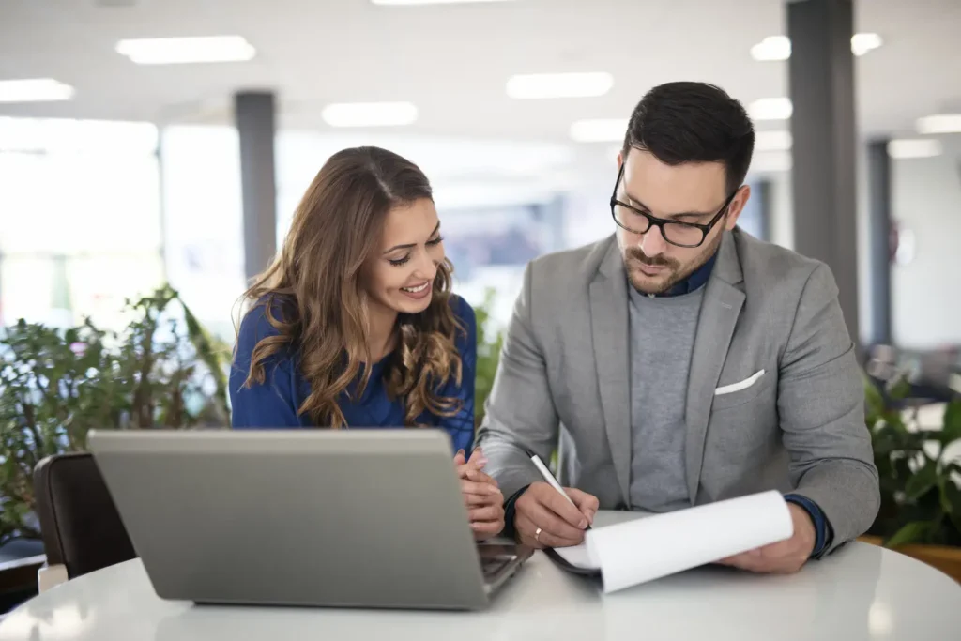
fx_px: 1335
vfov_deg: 27.0
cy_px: 320
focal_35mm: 50
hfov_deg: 39.6
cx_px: 480
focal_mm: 50
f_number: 1.6
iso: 640
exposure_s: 1/800
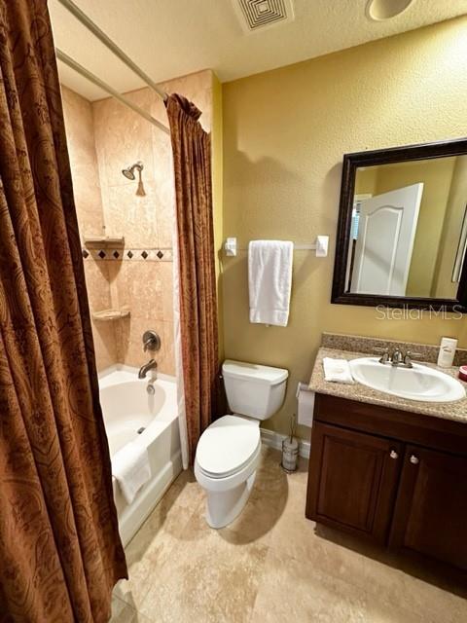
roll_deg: -0.3
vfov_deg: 102.1
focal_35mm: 14
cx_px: 234
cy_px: 312
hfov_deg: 85.7
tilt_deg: -13.2
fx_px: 252
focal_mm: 2.22
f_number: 2.2
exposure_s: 1/60
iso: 640
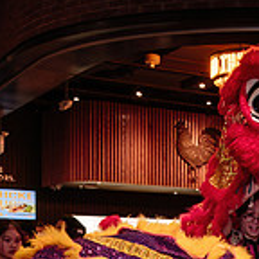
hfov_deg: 16.8
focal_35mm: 97
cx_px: 343
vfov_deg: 17.0
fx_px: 821
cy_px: 321
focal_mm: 16
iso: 125
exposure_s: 1/60
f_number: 4
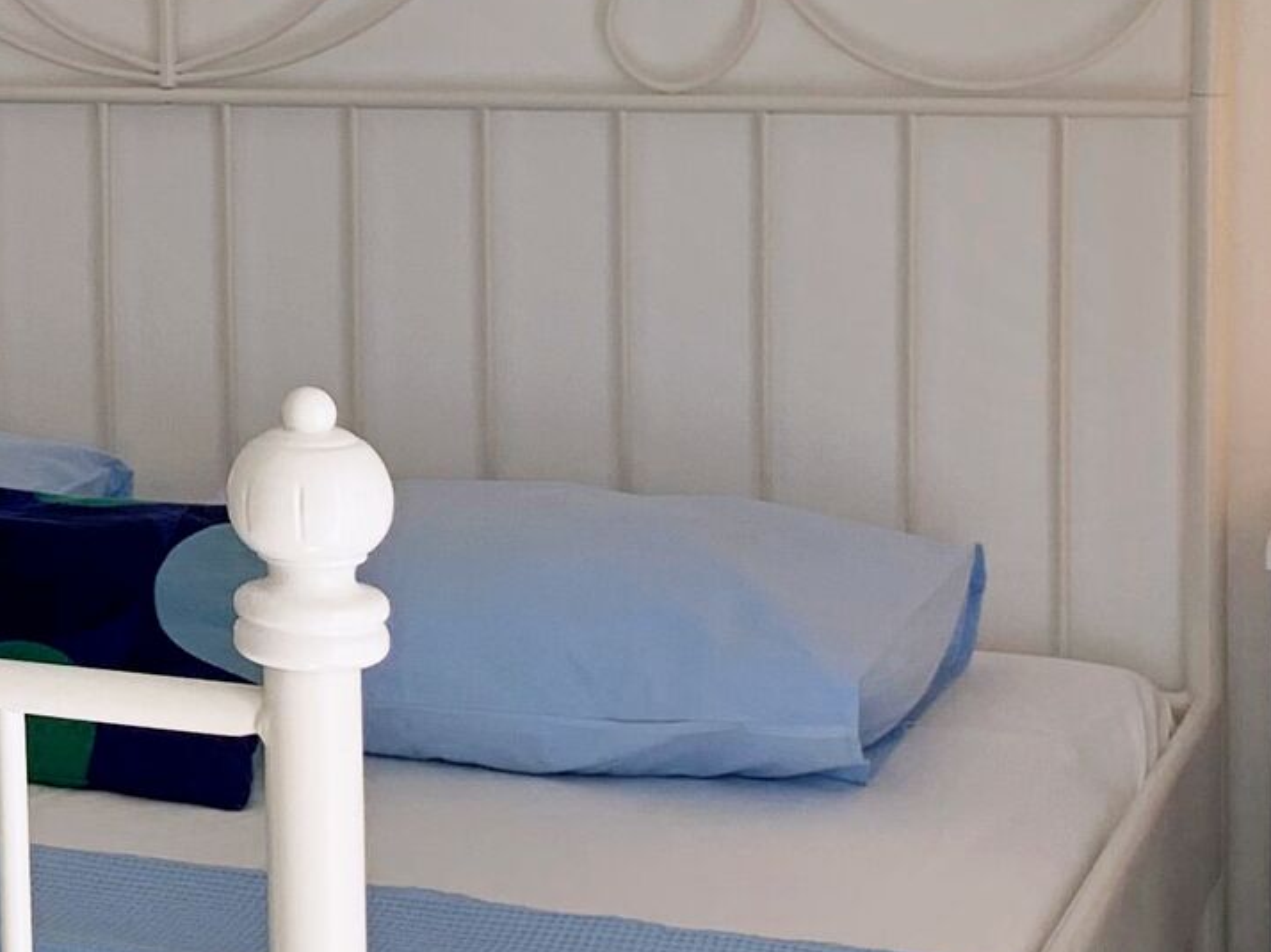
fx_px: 3744
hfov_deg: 17.4
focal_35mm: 102
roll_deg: +1.6
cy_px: 192
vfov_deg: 14.4
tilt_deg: -4.9
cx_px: -616
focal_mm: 4.25
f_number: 1.8
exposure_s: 1/183
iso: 25
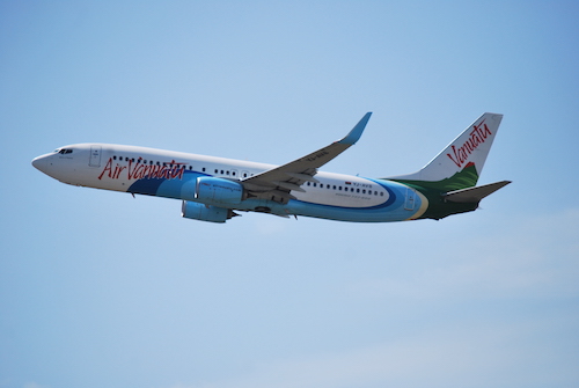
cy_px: 194
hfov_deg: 6.2
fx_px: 5315
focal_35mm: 330
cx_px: 290
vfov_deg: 4.2
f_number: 5.6
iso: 200
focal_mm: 220
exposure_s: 1/2000
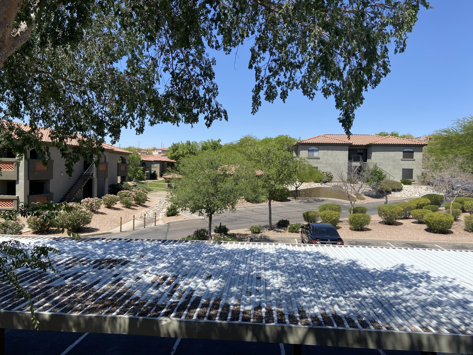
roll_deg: -1.1
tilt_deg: +0.0
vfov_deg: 53.1
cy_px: 178
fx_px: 355
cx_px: 236
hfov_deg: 67.3
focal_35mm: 26
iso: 32
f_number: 1.8
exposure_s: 1/2268
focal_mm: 4.25
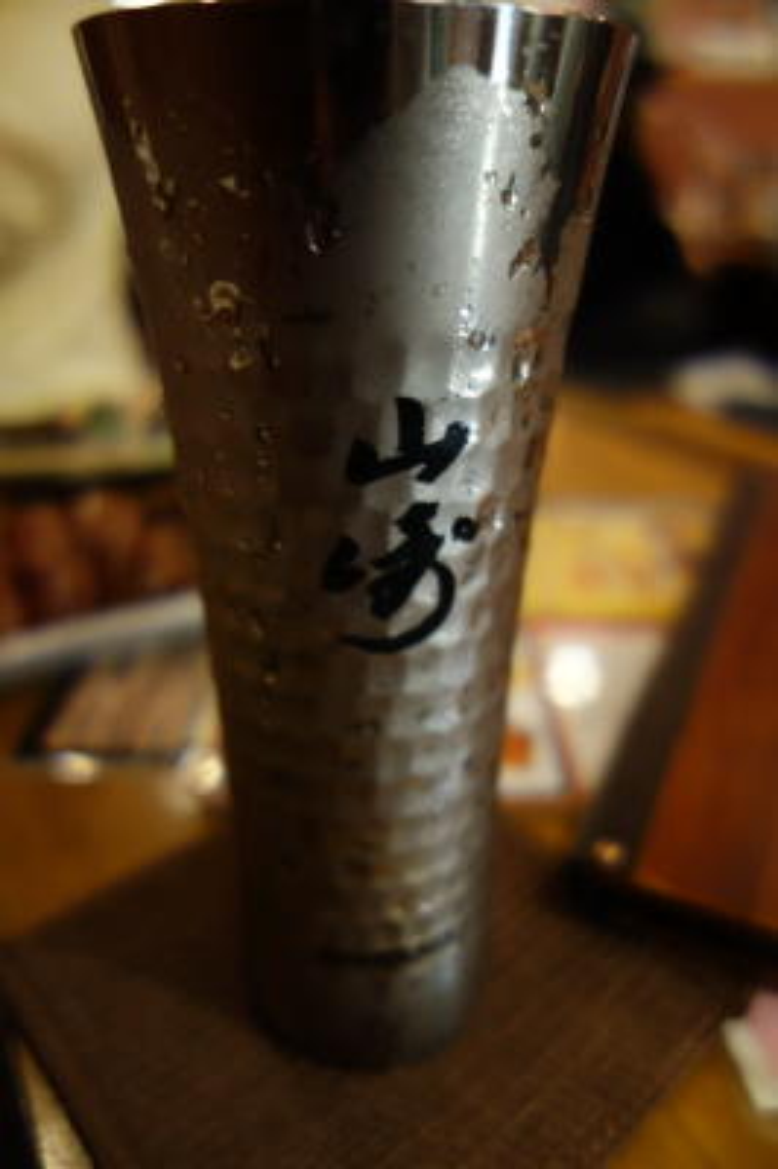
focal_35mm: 28
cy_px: 584
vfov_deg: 65.5
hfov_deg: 46.3
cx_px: 389
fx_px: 909
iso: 800
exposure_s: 1/25
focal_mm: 10.4
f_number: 1.8
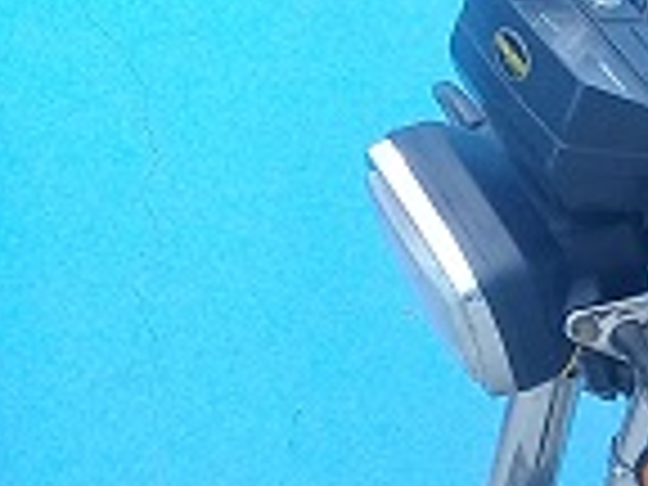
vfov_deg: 11.3
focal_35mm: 129
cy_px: 526
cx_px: 1314
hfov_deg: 13.1
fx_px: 2415
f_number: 2.2
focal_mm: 3.3
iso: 50
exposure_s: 1/135
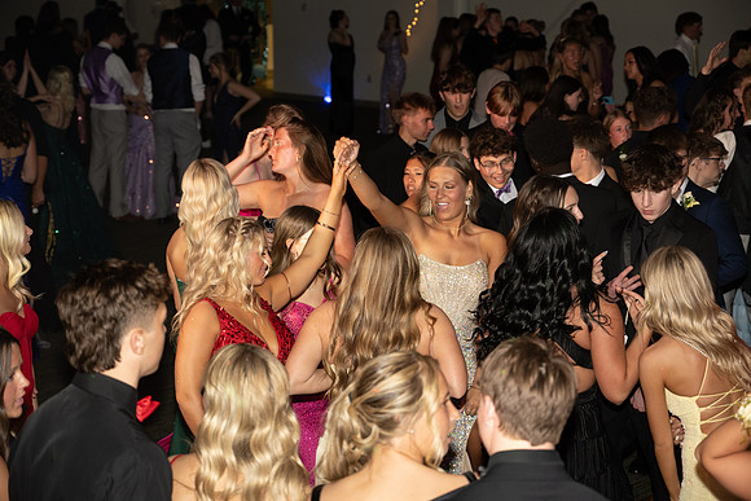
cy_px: 250
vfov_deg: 19.5
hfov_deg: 28.8
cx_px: 376
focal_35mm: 70
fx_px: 1461
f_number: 4
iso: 1000
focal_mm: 70
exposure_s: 1/125
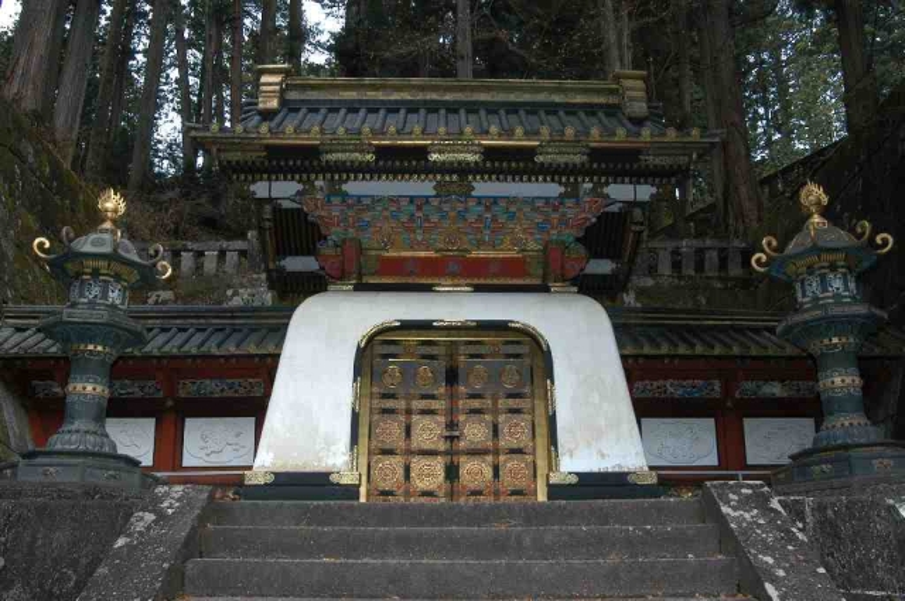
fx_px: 904
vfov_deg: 36.8
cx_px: 452
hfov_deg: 53.2
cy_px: 300
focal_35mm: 36
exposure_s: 1/125
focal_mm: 24
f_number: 5.6
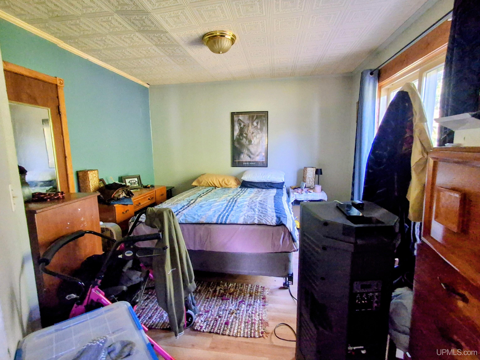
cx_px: 240
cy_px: 180
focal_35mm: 16
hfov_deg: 94.5
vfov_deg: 78.1
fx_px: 222
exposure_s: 1/30
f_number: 2.2
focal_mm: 1.64
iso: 500
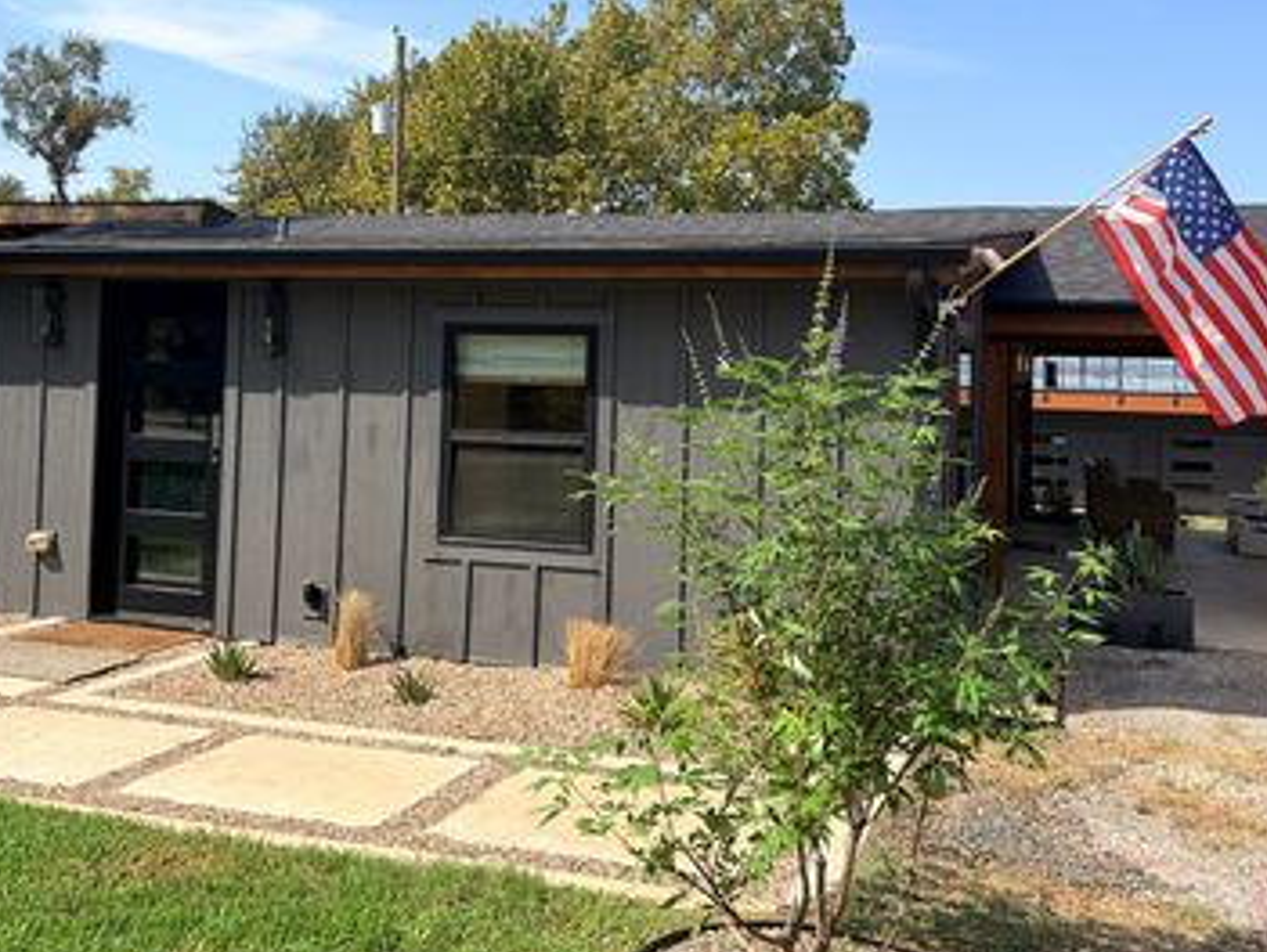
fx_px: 1356
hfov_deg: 50.1
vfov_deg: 38.3
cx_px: 624
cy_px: 326
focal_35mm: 37
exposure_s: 1/2985
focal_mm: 5.96
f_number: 1.6
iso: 50
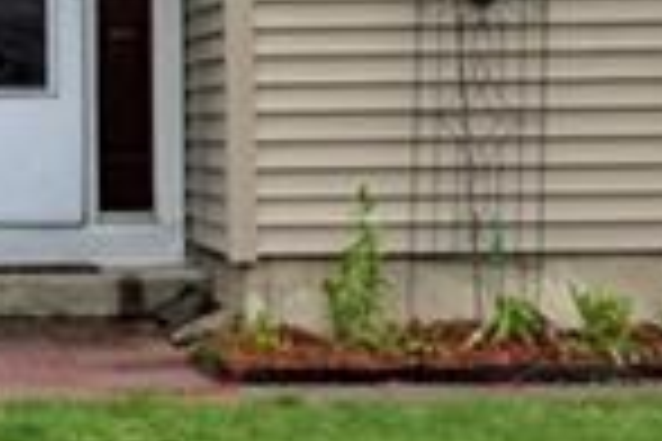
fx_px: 4597
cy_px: -351
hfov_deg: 8.2
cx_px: -32
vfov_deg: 5.4
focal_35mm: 250
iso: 220
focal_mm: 24
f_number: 5.6
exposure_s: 1/125
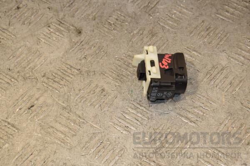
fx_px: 729
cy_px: 83
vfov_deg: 13.0
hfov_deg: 19.5
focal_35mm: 105
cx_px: 125
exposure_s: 1/200
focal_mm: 70
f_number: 8
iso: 800
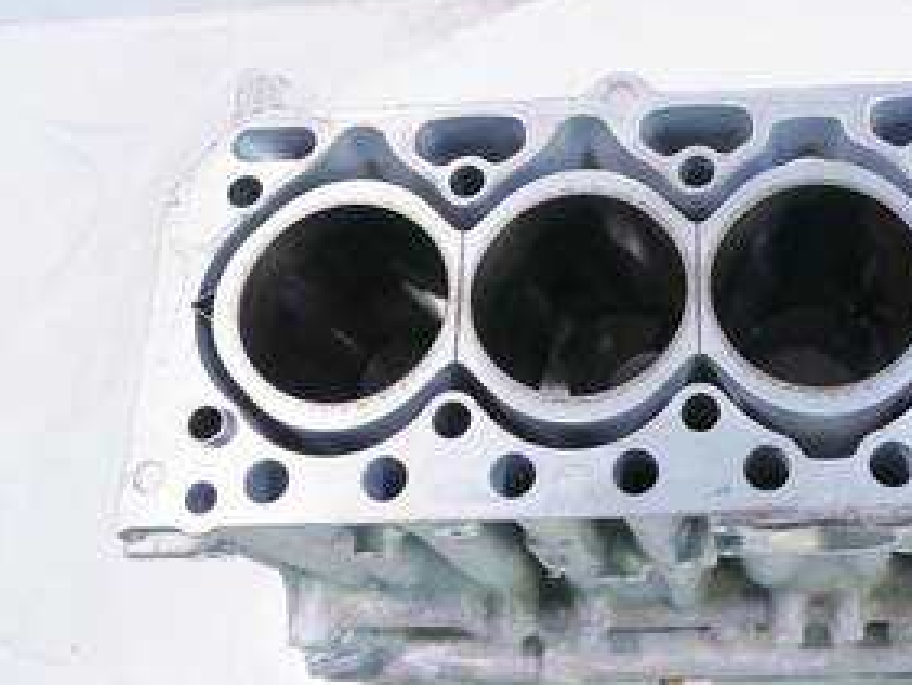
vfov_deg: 35.2
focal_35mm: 41
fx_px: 1081
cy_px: 341
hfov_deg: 43.7
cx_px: 721
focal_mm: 12
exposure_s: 1/60
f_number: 3.5
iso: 250
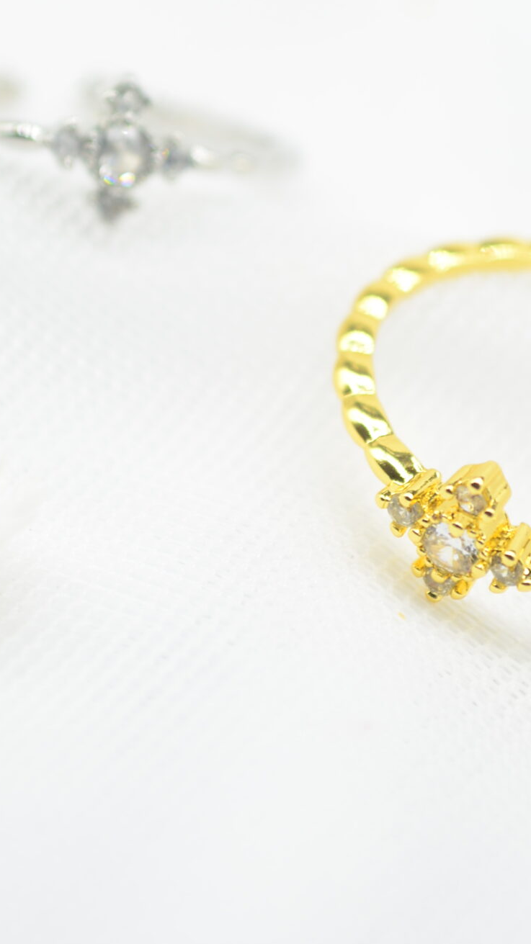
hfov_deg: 8.2
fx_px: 3681
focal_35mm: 147
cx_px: 335
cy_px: 235
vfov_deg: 14.6
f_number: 5.6
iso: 100
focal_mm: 48
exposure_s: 1/60
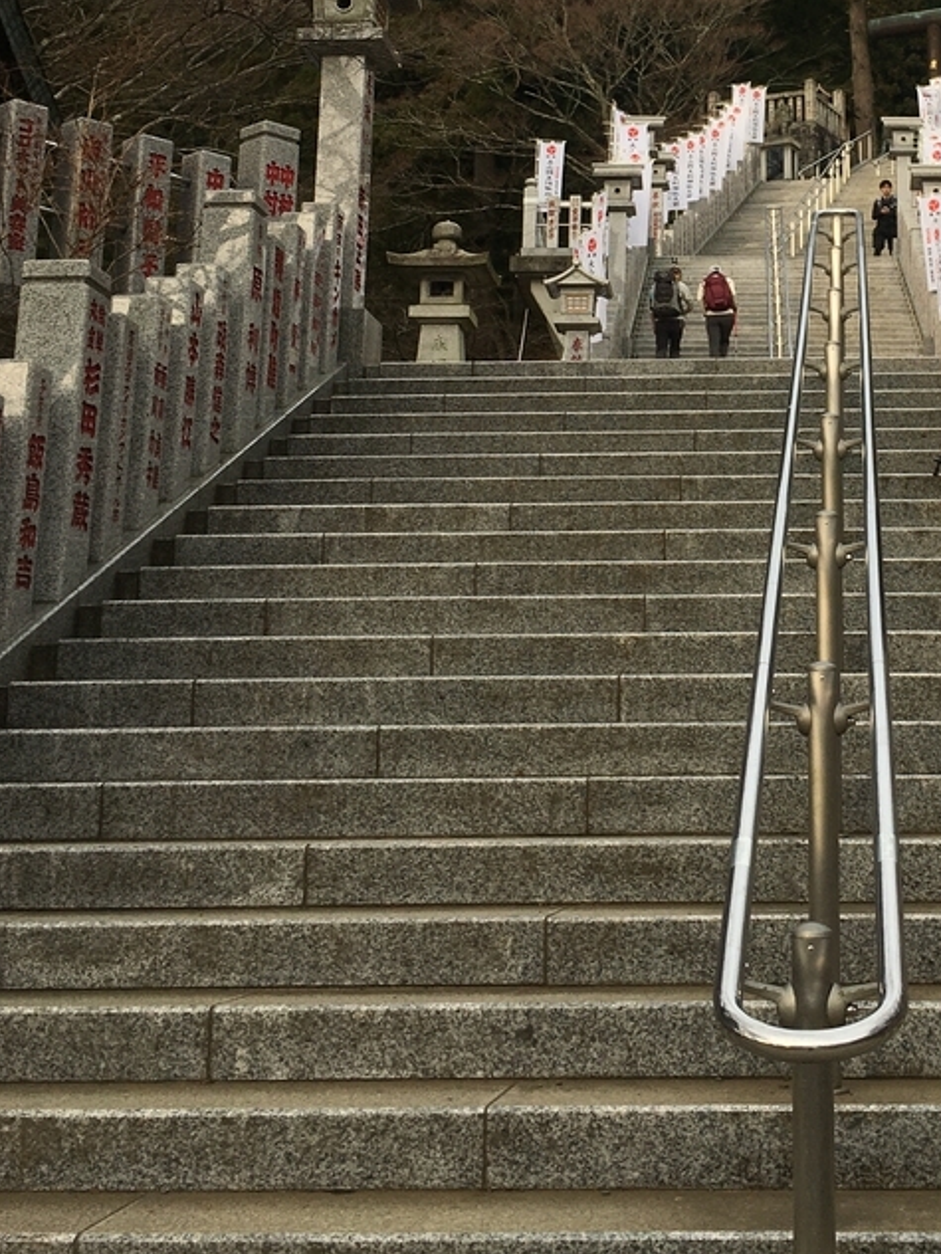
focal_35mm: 55
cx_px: 796
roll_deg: +1.4
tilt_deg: +12.5
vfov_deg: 34.0
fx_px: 1993
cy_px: 265
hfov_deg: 25.9
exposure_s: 1/257
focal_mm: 4.15
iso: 25
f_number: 2.2
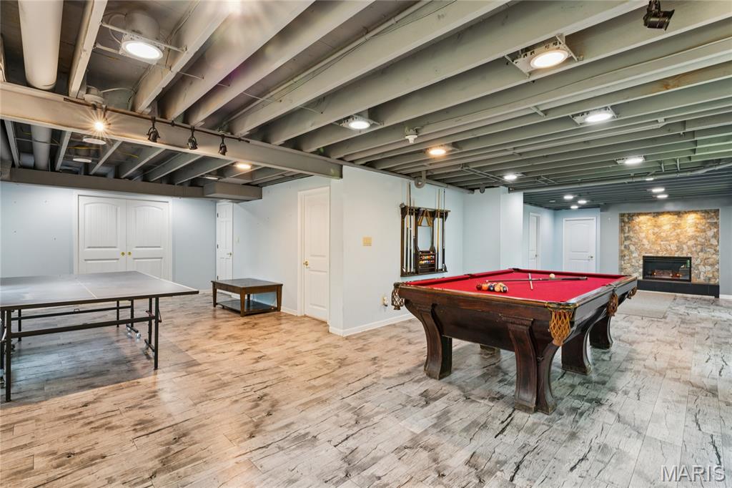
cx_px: 366
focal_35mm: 16
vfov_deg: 72.0
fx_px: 335
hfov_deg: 95.0
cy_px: 244
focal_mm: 16.5
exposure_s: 1/1.67
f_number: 13
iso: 320
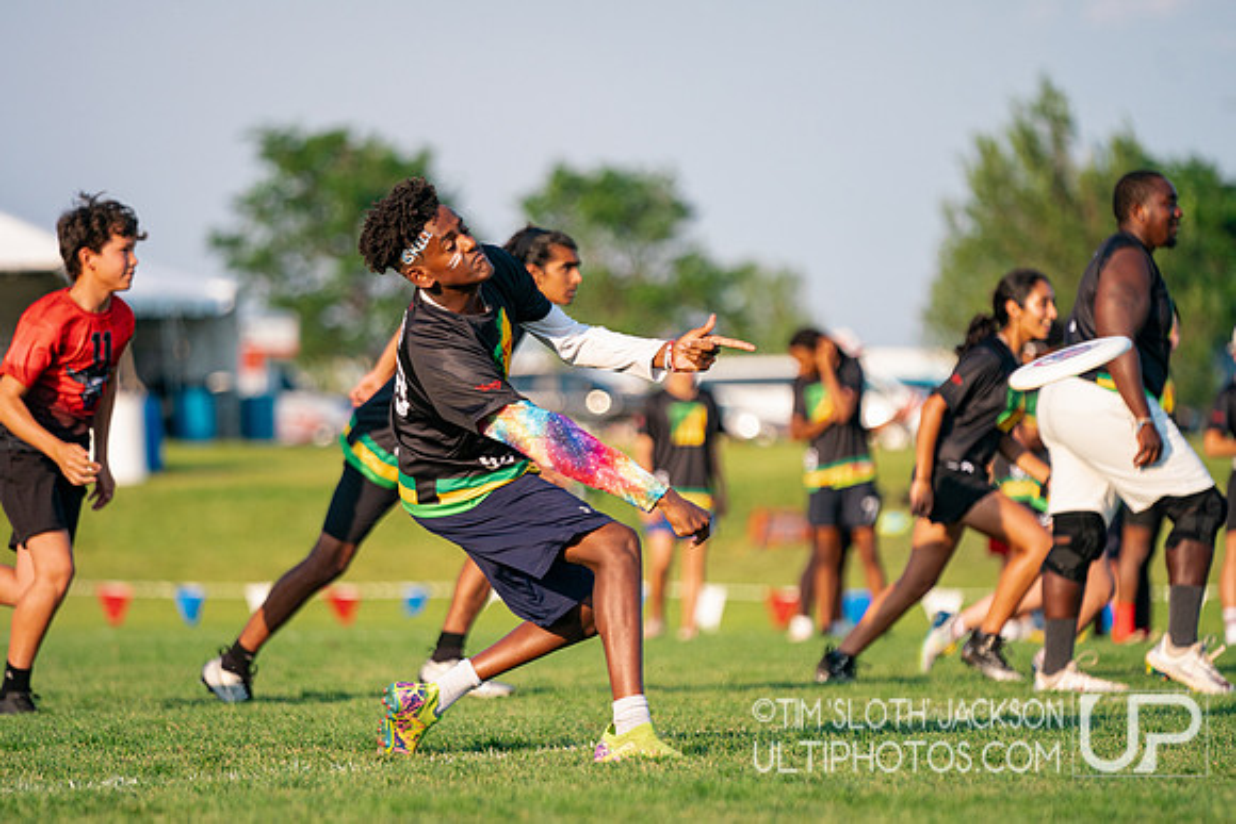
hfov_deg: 9.1
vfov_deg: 6.1
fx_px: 7789
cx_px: 595
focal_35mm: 227
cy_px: 467
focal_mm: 200
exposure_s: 1/4000
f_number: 2.8
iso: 500
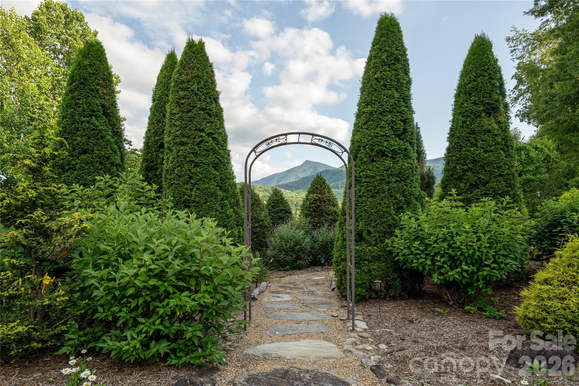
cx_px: 290
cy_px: 193
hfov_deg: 77.3
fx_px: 362
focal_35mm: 22
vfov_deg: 56.1
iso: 250
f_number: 7.1
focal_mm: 22.5
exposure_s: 1/250
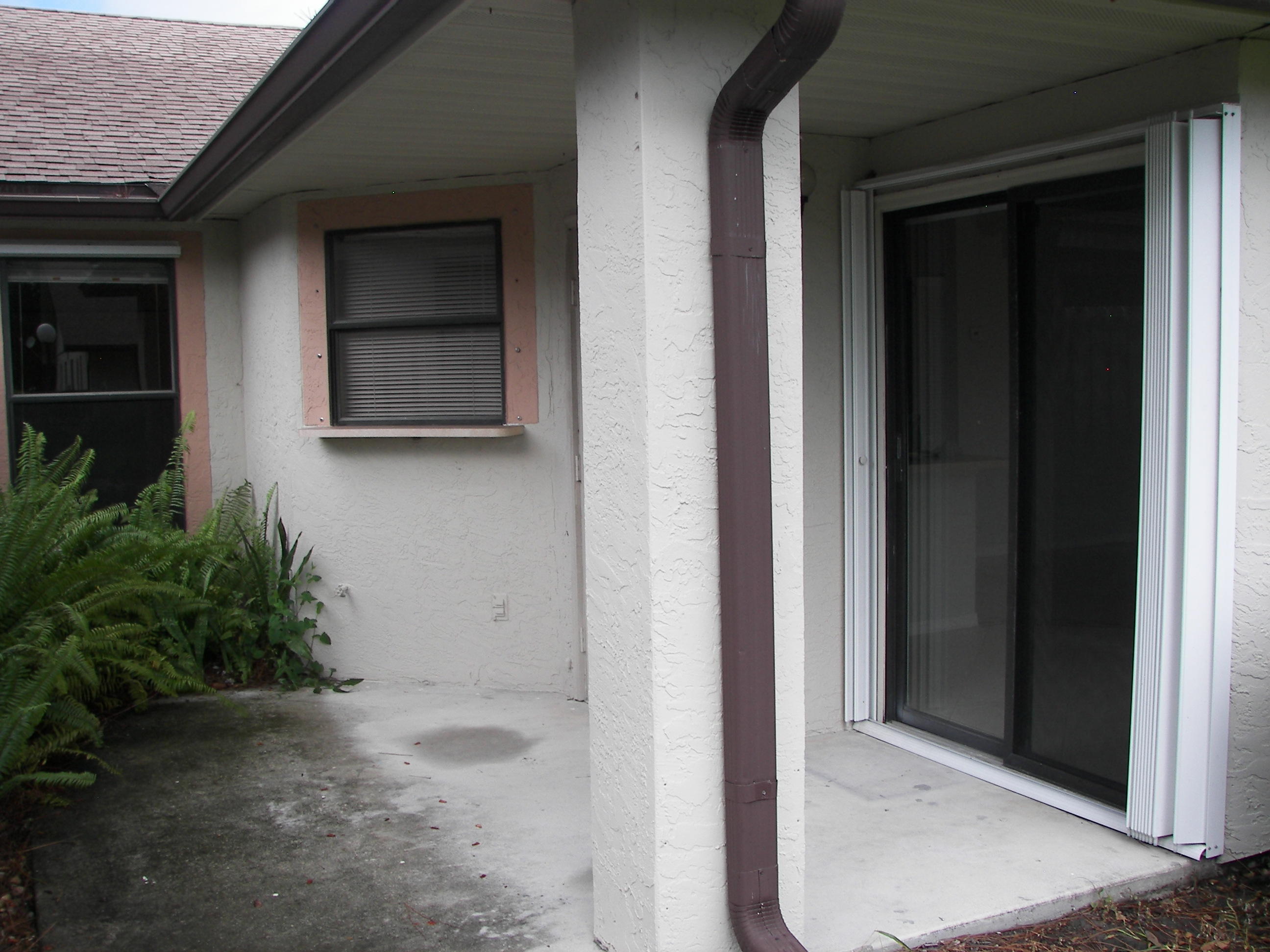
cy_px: 476
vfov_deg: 39.7
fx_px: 1321
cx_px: 635
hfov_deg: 51.4
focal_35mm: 36
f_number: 2.8
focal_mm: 6
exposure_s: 1/320
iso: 50
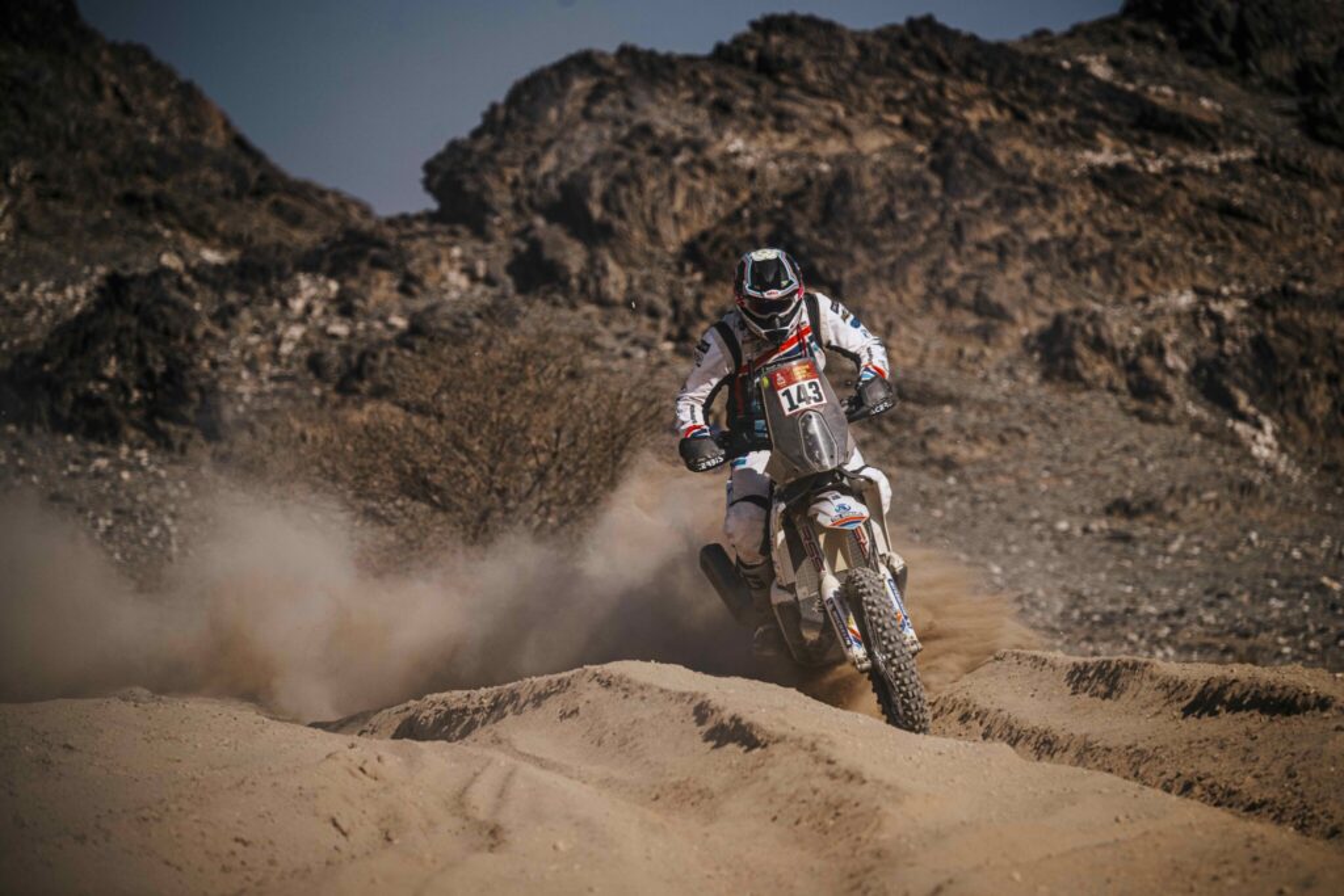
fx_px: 11111
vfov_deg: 4.6
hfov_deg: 6.9
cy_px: 449
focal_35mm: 298
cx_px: 696
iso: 250
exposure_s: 1/4000
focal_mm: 280
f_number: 5.6
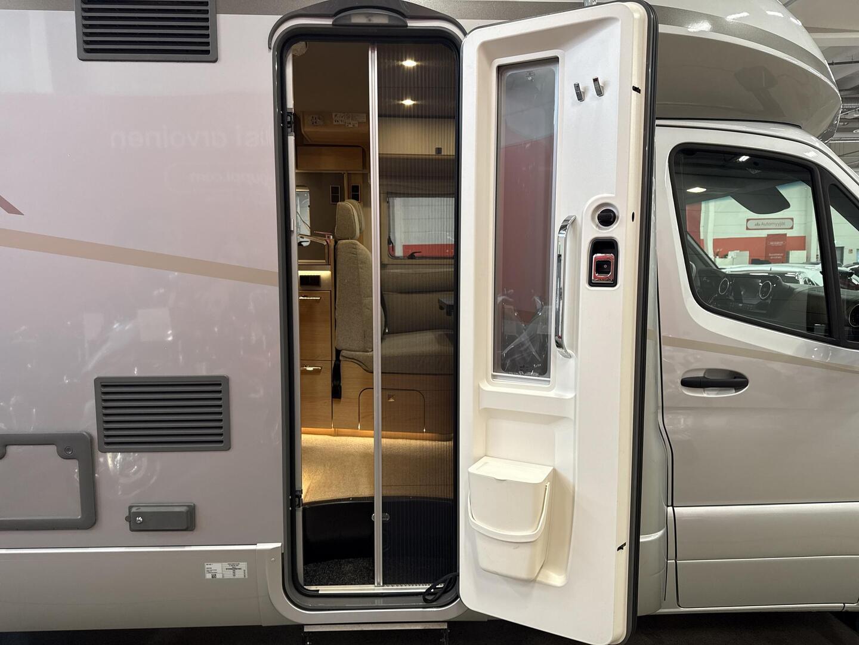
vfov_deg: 56.8
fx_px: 596
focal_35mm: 24
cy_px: 322
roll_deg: +0.4
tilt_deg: -6.0
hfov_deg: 71.6
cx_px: 430
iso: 160
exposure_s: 1/50
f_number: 1.78
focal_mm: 6.76
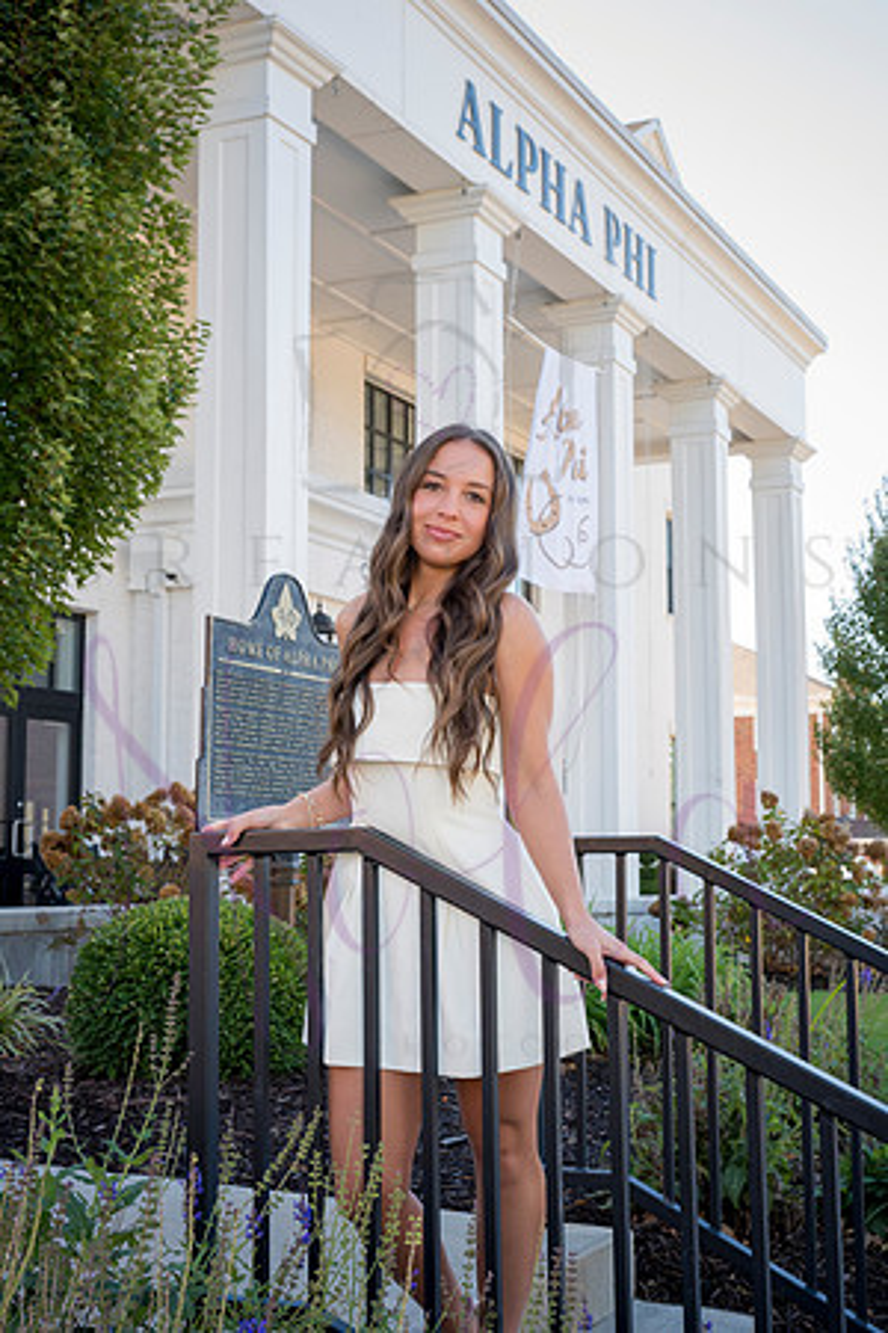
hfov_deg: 29.2
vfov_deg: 42.7
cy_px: 666
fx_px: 1702
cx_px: 444
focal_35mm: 46
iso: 1600
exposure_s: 1/500
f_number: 8
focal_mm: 46
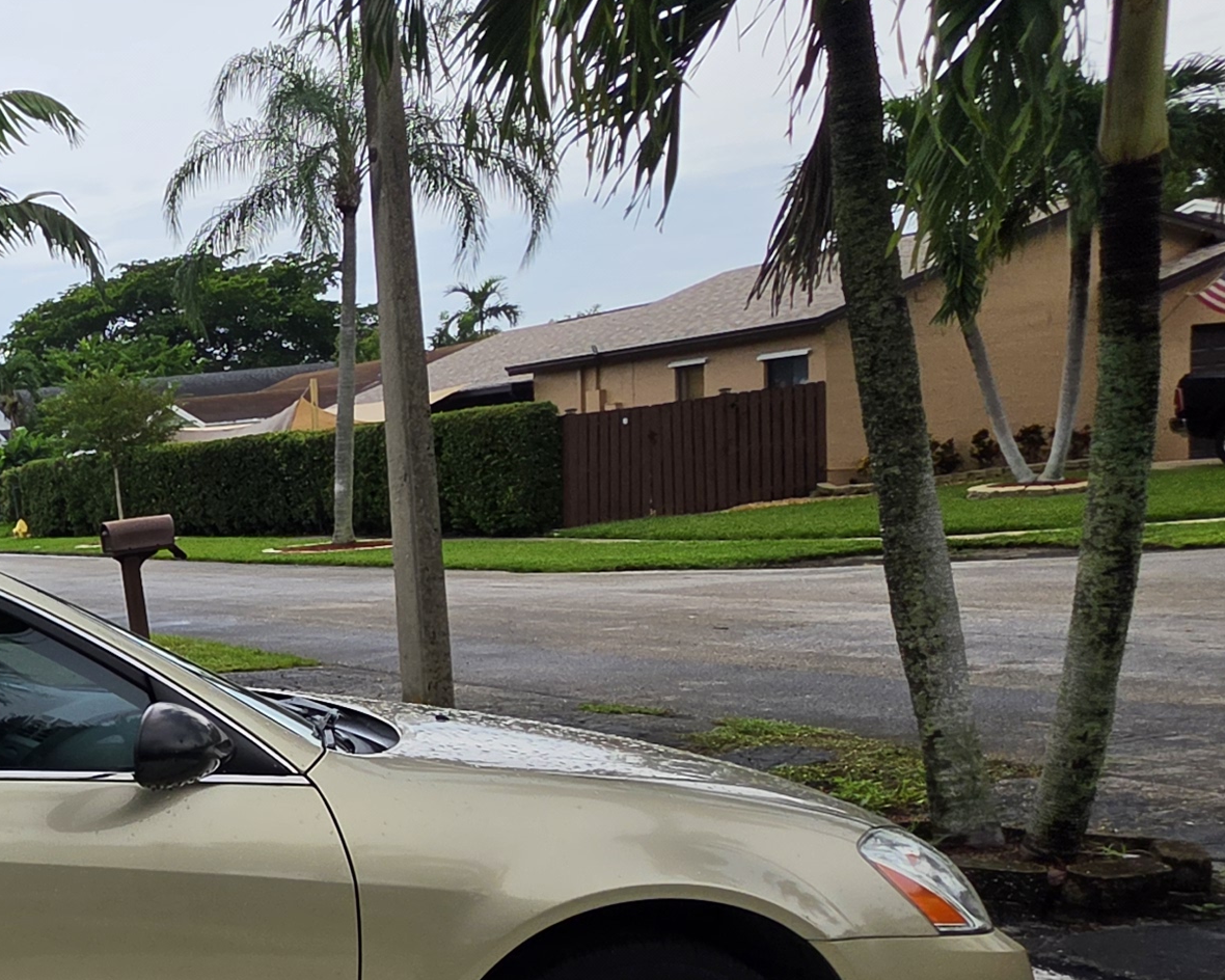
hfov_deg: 30.8
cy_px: 713
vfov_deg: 34.3
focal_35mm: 43
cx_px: -460
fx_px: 1559
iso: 32
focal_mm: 2.2
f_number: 1.9
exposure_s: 1/1170
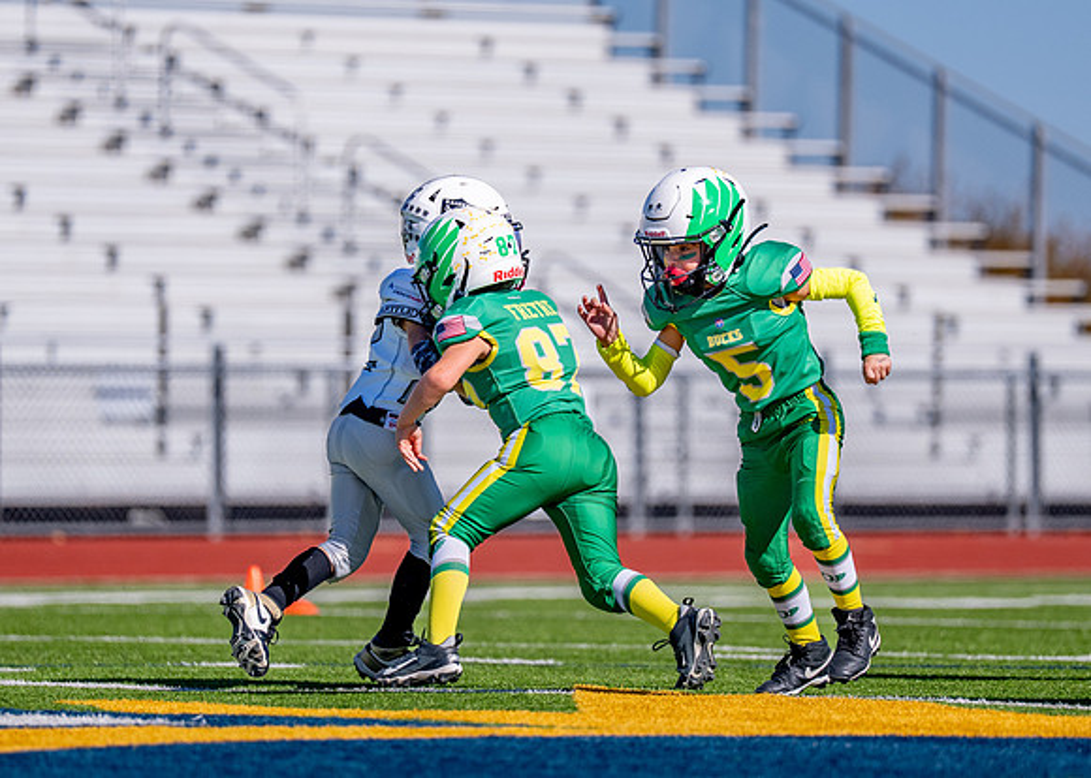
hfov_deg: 5.9
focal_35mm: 342
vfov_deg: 4.2
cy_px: 399
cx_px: 568
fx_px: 10604
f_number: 2.8
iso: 160
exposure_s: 1/5000
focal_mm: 200
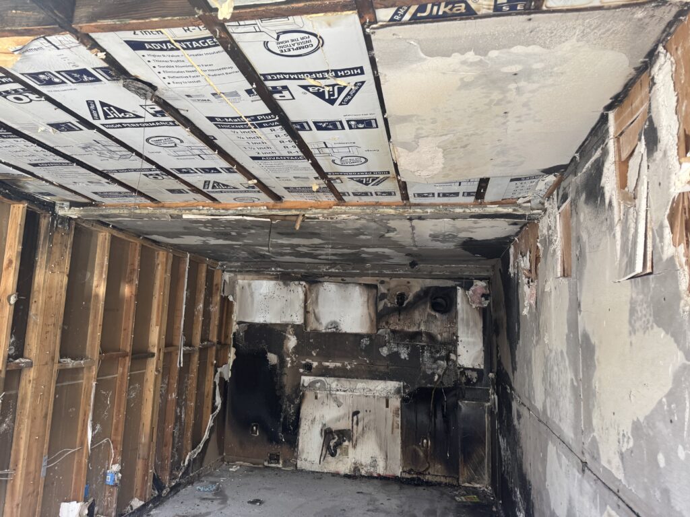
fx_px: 478
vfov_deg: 56.8
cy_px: 258
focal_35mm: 24
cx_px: 345
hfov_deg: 71.6
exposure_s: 1/172
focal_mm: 6.76
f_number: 1.78
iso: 80
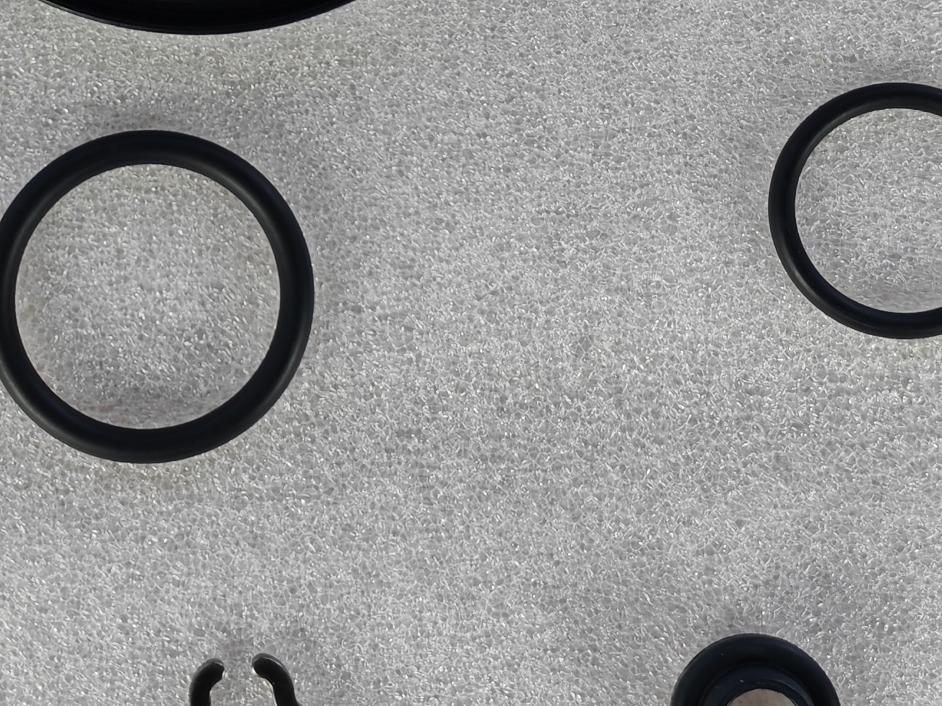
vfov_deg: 19.2
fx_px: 2041
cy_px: 52
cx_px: 216
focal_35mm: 75
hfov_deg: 25.6
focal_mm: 5.52
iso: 64
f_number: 1.95
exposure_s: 1/100
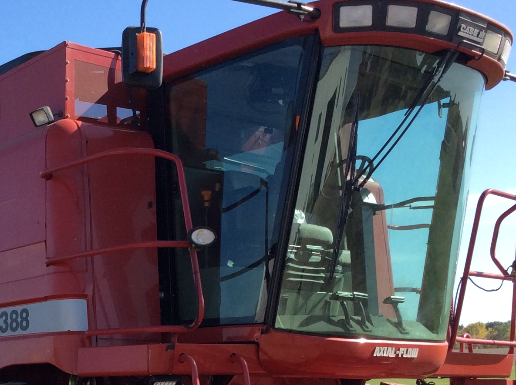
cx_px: 114
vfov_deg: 20.6
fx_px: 1042
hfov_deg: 27.3
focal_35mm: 70
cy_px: 337
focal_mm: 3.3
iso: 32
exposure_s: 1/923
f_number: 2.4
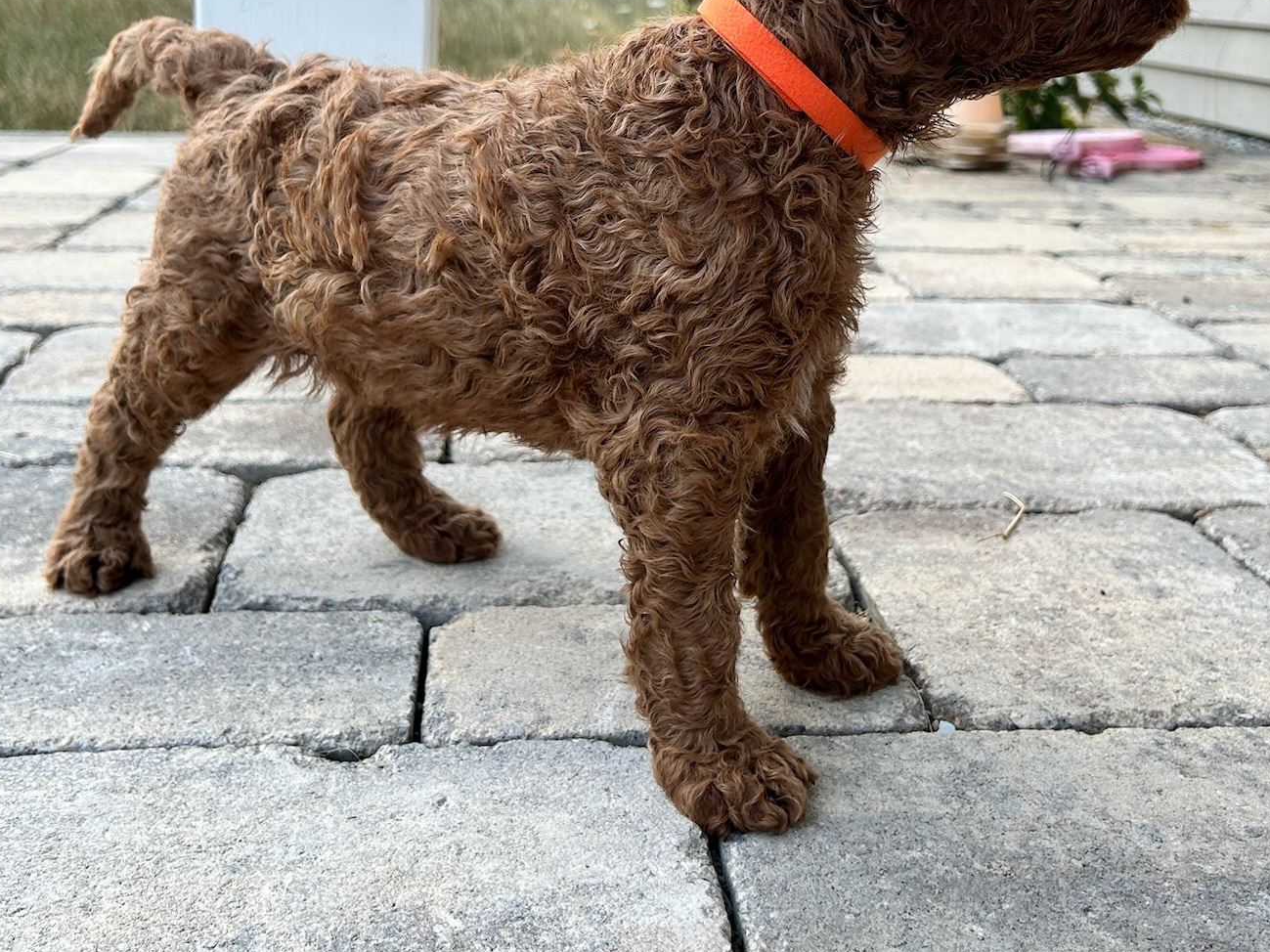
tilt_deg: -7.3
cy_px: 205
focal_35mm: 41
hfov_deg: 45.8
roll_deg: -2.5
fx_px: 1504
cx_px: 649
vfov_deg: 34.2
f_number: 1.5
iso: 32
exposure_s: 1/130
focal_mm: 5.7
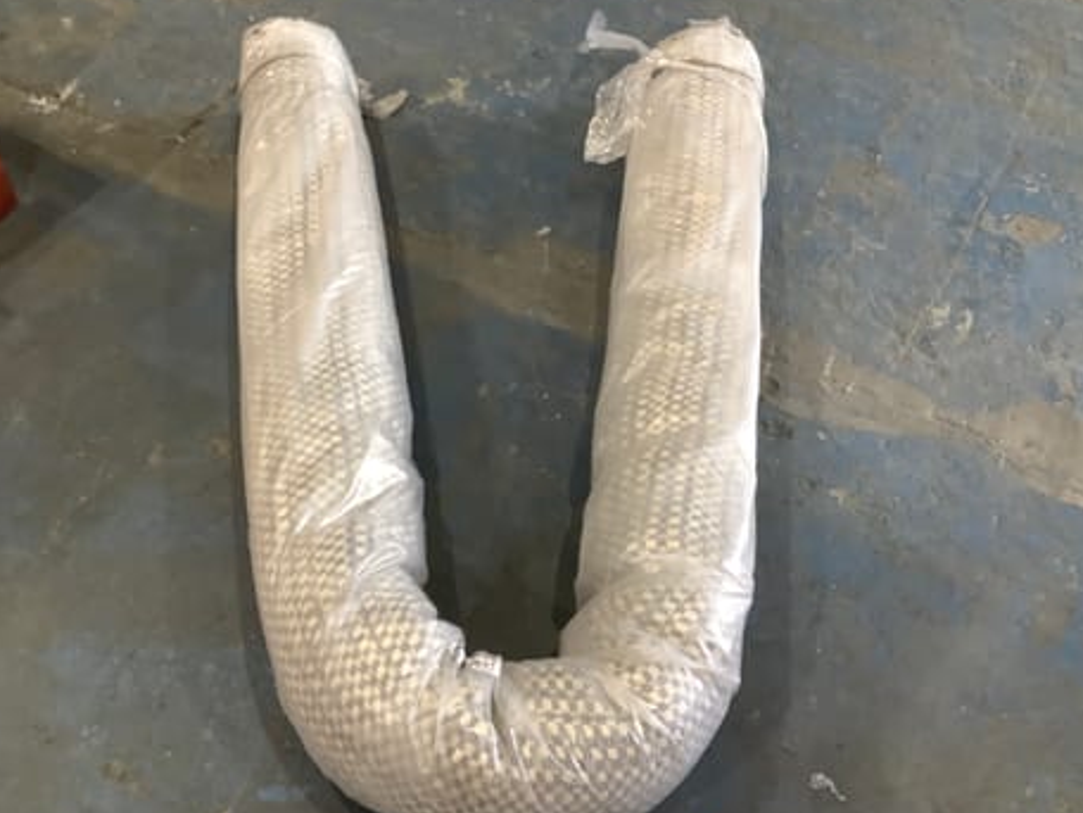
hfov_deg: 53.9
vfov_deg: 41.8
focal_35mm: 34
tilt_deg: -53.5
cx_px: 518
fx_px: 1064
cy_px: 410
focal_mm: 3.3
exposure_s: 1/50
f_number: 2.4
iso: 160
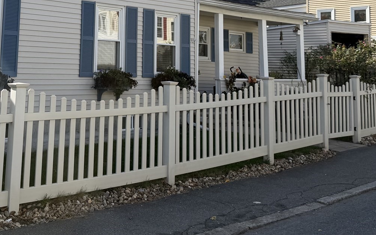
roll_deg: -0.7
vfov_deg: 23.7
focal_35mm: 52
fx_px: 533
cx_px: 108
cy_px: -6
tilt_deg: +6.6
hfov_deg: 38.2
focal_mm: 6.76
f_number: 1.78
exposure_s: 1/3021
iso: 80
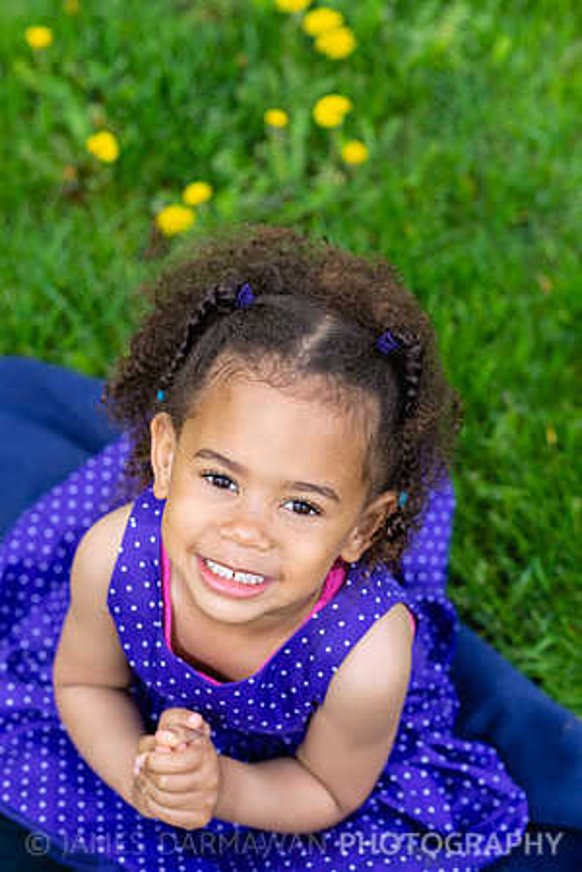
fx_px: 2061
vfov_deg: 23.9
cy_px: 436
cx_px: 291
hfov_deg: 16.1
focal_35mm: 85
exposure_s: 1/160
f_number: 5
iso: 100
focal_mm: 85
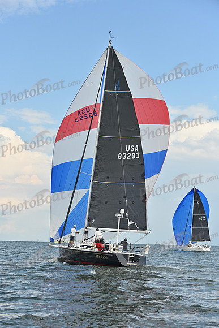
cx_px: 110
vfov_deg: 28.8
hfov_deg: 19.5
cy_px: 164
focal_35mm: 70
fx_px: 638
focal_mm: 70
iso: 320
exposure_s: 1/1600
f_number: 7.1
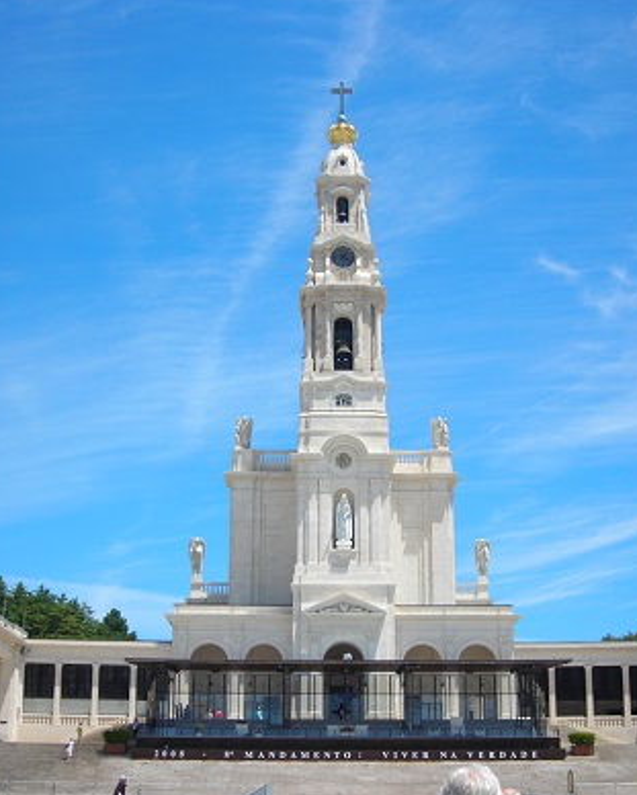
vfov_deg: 34.7
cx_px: 350
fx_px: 1271
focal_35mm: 54
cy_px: 399
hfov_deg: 28.1
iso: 50
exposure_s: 1/152
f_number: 6.6
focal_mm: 6.8
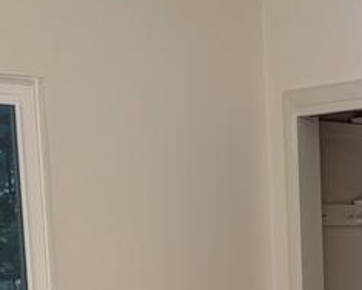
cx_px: 380
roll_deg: +1.0
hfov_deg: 18.2
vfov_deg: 14.5
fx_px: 1093
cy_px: 373
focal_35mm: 102
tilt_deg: -3.9
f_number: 1.78
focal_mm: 6.76
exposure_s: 1/240
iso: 160
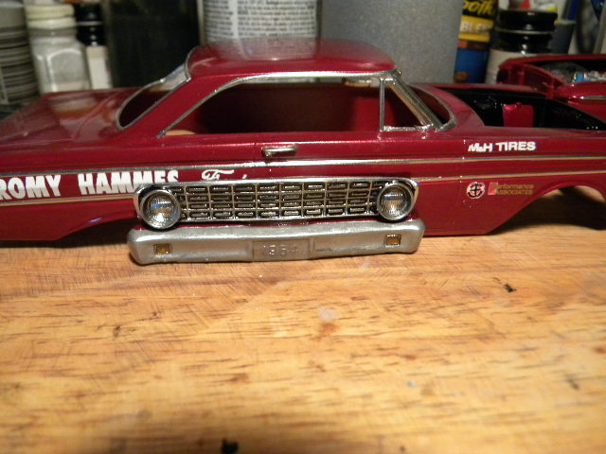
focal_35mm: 28
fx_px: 490
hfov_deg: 63.4
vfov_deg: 49.7
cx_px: 303
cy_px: 227
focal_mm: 5
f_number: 3.5
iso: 400
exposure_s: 1/48.5
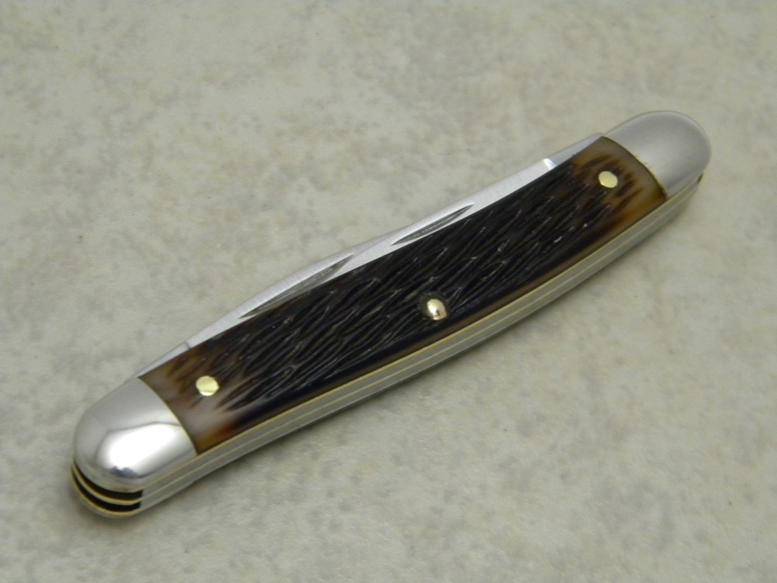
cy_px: 292
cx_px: 388
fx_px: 2357
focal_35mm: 105
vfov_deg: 14.1
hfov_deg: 18.7
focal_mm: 19
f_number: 4.7
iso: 400
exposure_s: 1/35.5
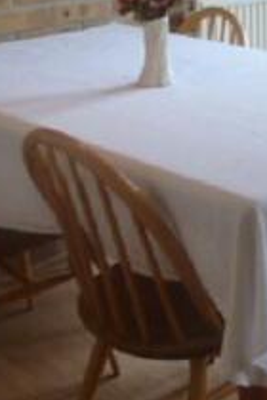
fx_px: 801
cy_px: -1
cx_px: 411
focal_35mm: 72
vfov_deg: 26.6
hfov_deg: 17.0
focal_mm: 4.1
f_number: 3.3
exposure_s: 1/30
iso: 250
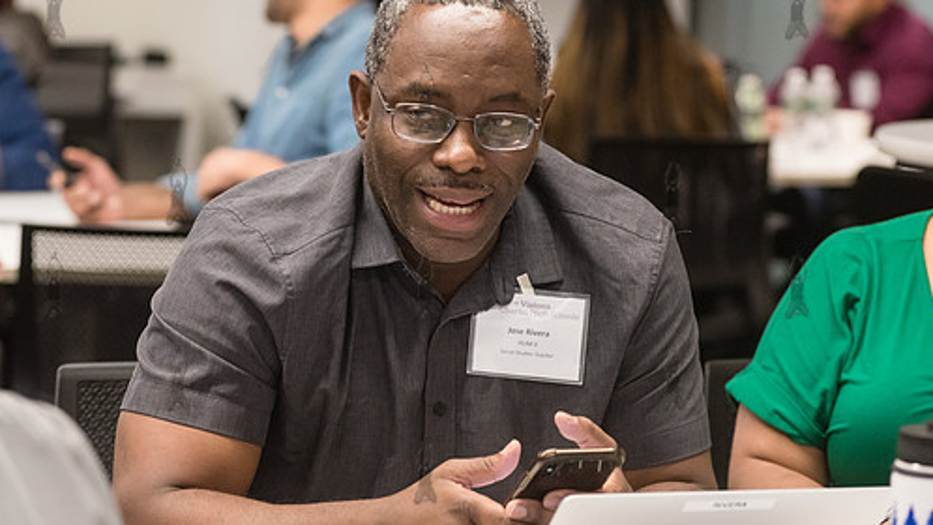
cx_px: 451
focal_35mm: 141
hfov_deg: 15.2
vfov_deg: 8.6
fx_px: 3488
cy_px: 311
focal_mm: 105
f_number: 4
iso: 2500
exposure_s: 1/250
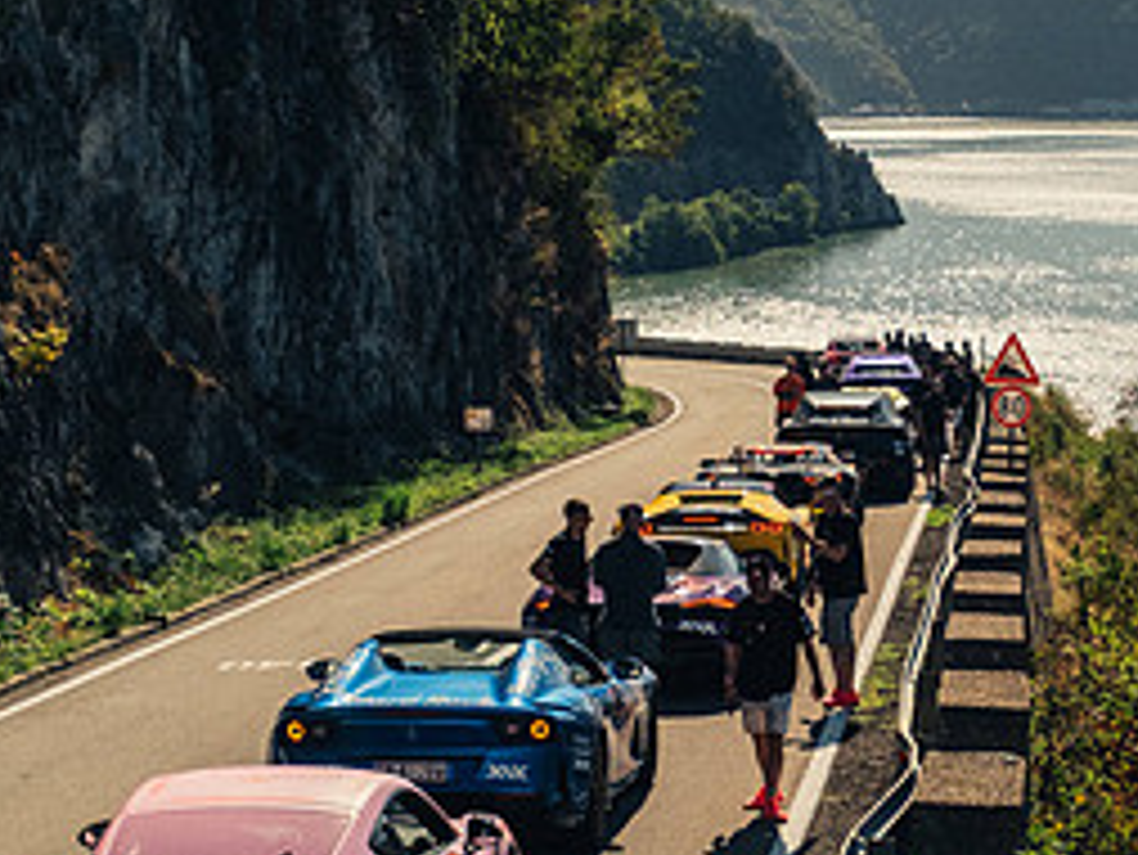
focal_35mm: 110
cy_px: 418
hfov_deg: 17.6
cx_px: 1014
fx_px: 3618
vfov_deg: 13.5
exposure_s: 1/2000
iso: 400
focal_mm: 32.1
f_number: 3.2
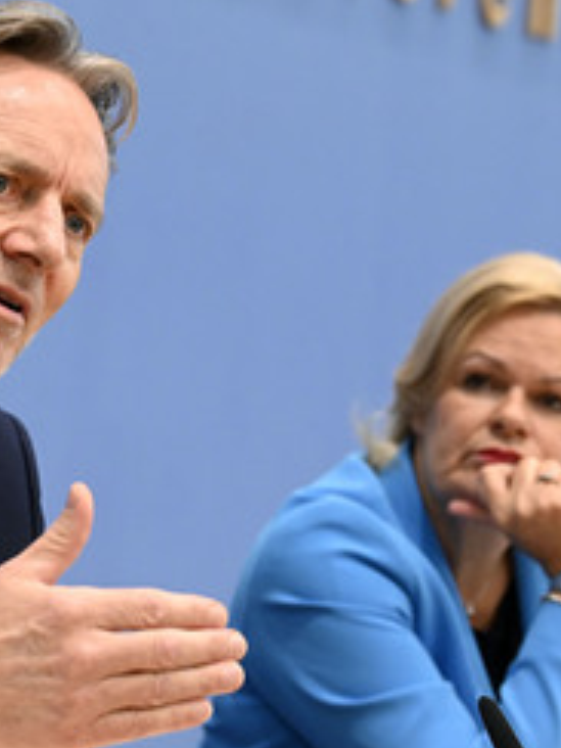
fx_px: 3652
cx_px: 78
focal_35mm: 169
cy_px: 356
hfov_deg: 8.8
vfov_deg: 11.7
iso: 5000
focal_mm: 95
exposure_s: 1/640
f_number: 5.6
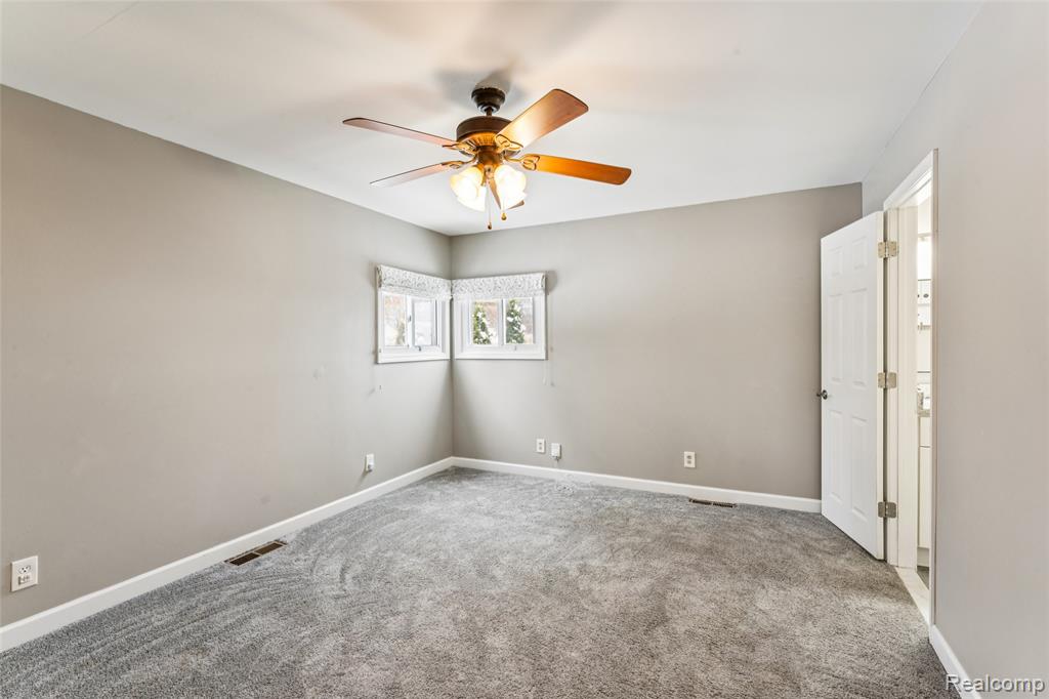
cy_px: 350
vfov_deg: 73.4
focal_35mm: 16
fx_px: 469
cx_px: 524
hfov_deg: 96.4
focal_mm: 16.1
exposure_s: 1/3.33
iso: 400
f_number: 13
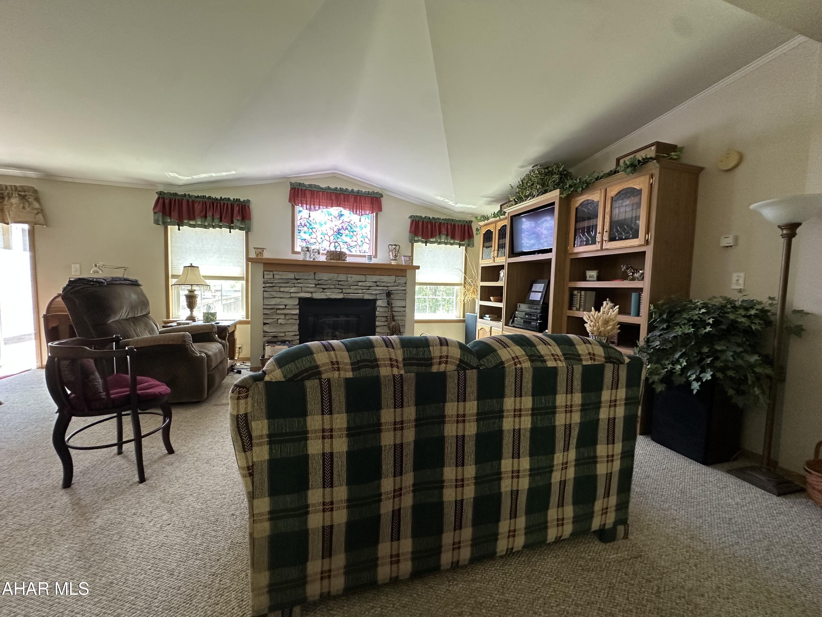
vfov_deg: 85.7
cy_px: 308
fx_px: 332
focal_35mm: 14
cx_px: 411
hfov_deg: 102.1
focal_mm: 2.22
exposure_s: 1/60
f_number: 2.2
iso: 200
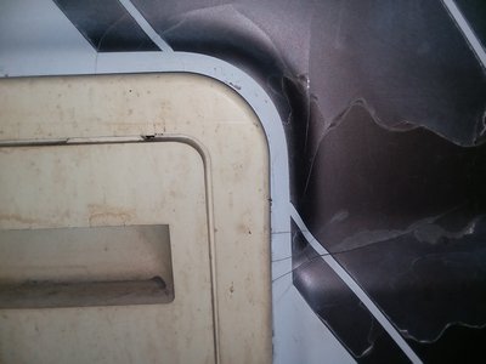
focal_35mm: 29
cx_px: 243
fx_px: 407
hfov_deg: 61.7
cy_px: 182
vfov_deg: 48.2
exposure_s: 1/449
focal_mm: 2.47
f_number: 1.9
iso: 40
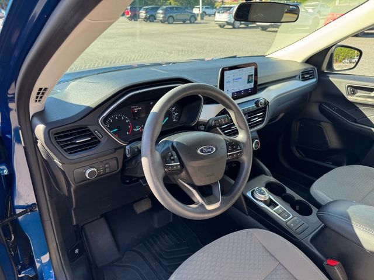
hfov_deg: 71.6
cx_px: 187
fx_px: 259
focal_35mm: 24
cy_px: 140
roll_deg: +1.4
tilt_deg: -28.6
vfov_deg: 56.8
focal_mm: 6.76
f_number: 1.78
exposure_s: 1/230
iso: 64
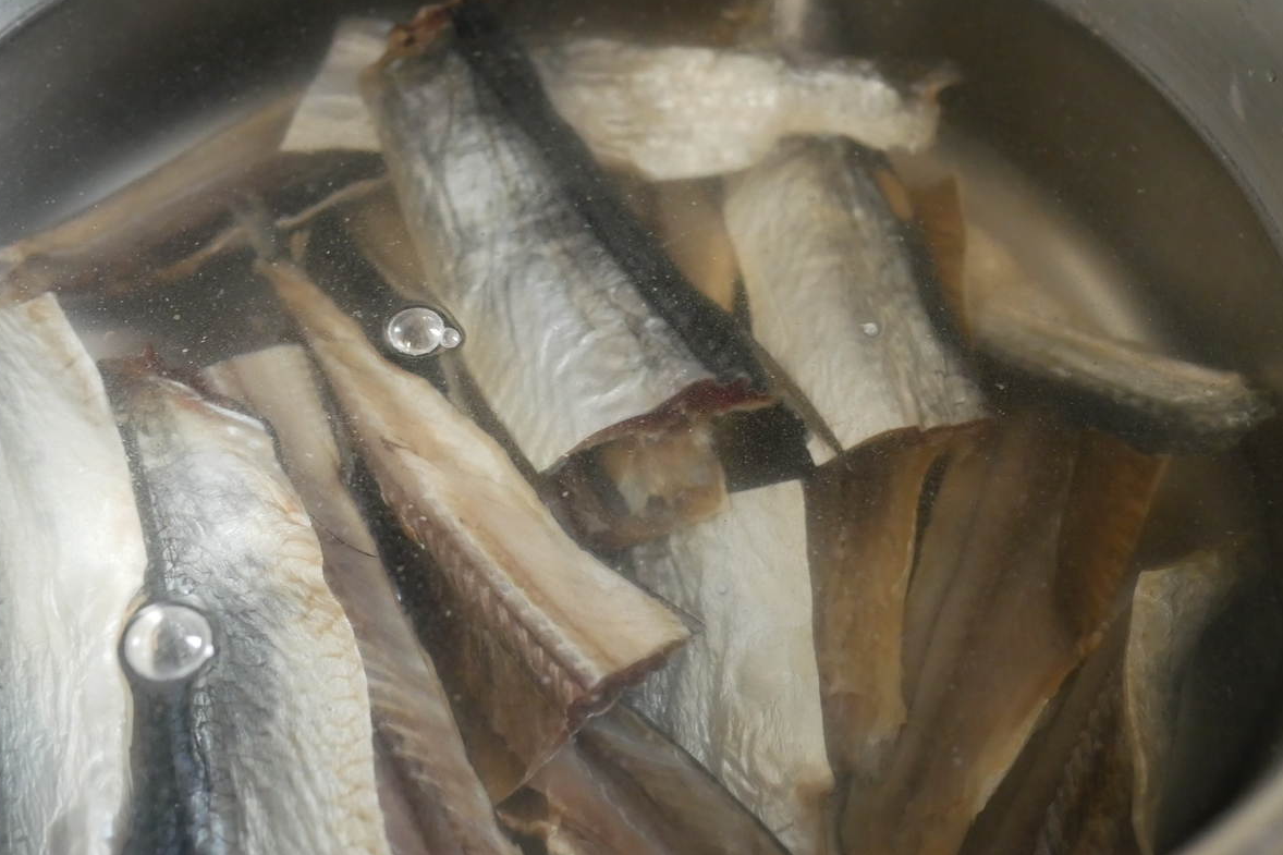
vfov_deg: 25.5
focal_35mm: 53
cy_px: 459
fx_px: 1888
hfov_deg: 37.5
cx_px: 637
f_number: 3.2
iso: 3200
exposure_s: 1/60
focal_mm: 25
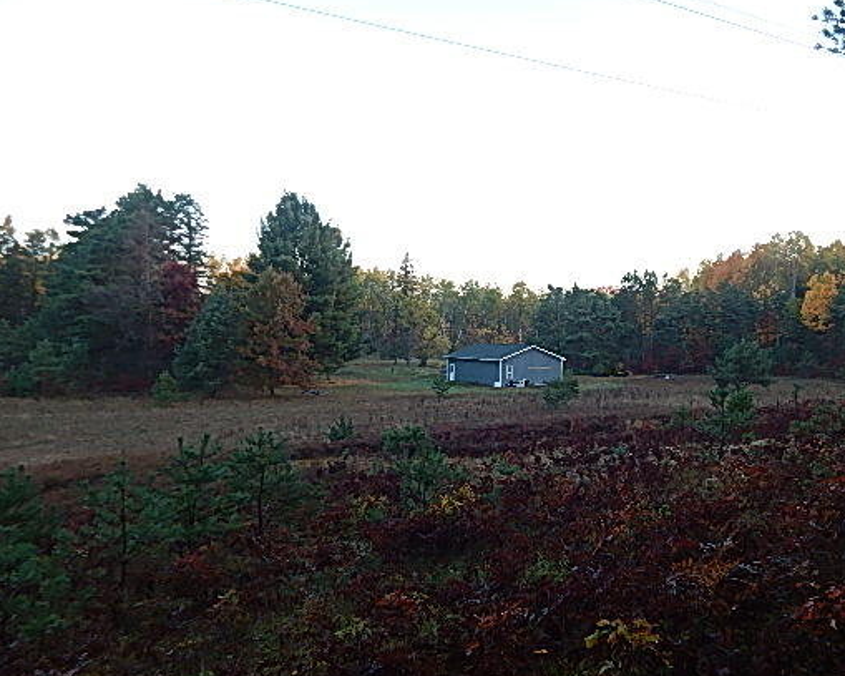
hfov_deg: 63.2
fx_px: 675
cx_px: 528
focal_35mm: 27
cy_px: 377
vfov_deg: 53.0
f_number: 3
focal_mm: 4
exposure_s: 1/100
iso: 125
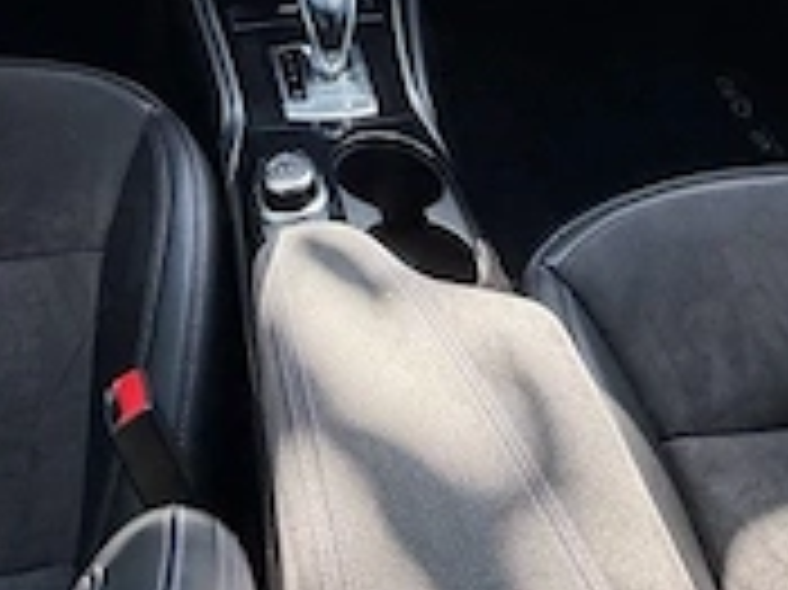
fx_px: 1092
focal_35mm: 48
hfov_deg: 39.3
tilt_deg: -14.7
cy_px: -414
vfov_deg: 21.8
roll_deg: -0.5
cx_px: 279
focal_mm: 2.22
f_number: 2.2
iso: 100
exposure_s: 1/121
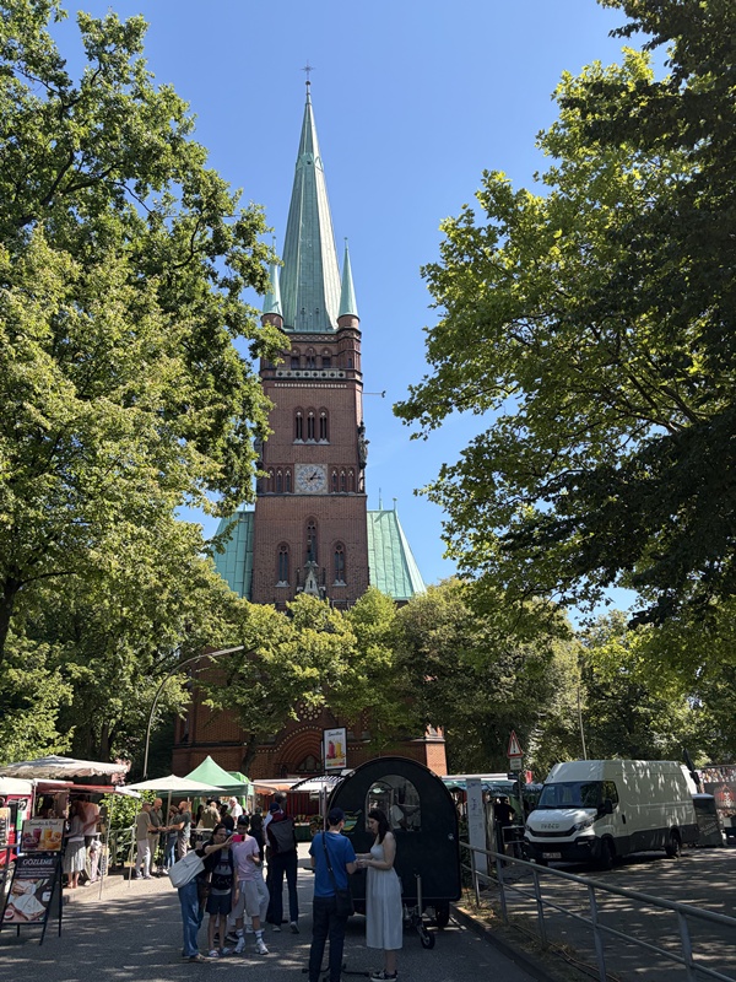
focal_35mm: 26
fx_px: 737
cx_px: 368
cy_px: 491
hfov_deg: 53.1
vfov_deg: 67.3
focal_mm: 5.96
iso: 50
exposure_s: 1/1393
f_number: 1.6
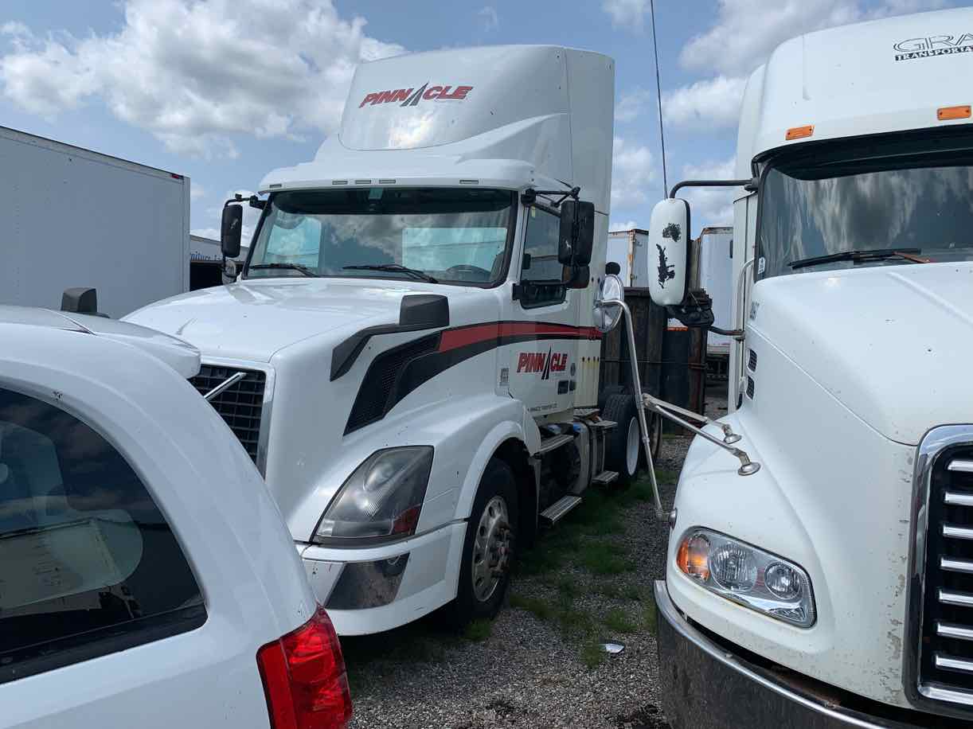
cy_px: 364
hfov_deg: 67.3
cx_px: 486
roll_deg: -1.4
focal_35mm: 26
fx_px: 731
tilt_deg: -3.9
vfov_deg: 53.0
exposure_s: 1/3401
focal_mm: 4.25
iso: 25
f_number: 1.8
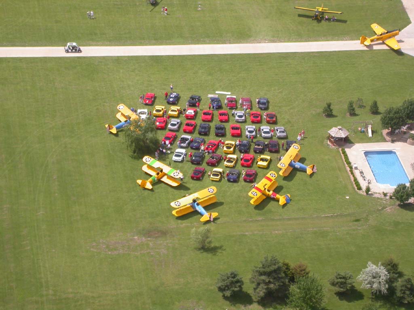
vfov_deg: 10.5
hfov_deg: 14.0
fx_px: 1686
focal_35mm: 141
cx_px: 207
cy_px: 155
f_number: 4.8
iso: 100
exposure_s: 1/422
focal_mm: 29.3
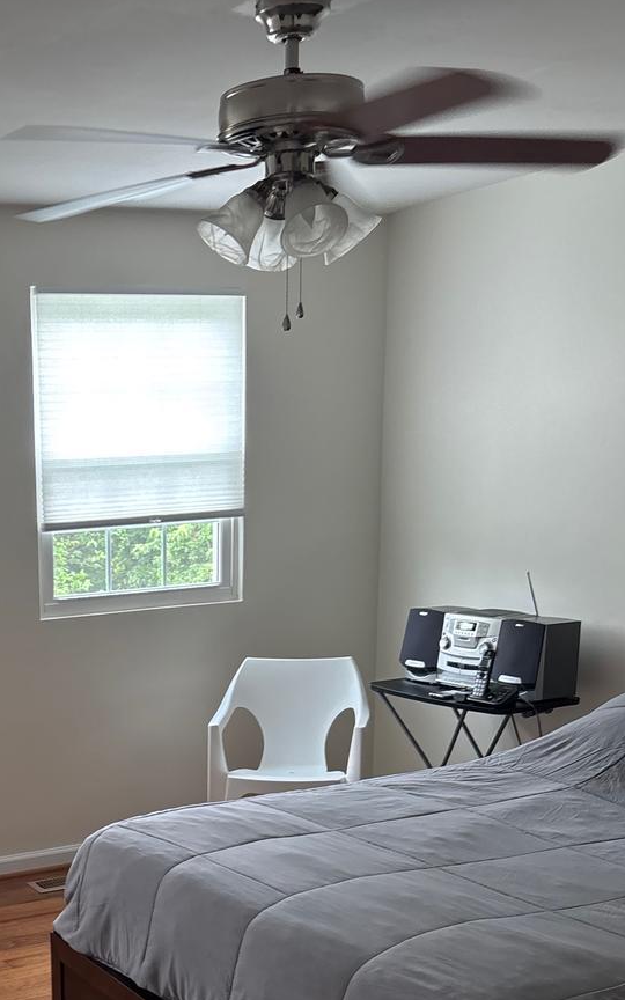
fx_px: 1335
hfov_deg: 25.1
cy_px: 801
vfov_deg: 39.4
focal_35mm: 49
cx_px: -2
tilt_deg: -13.7
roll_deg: +2.1
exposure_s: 1/60
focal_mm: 5.96
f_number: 1.6
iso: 125
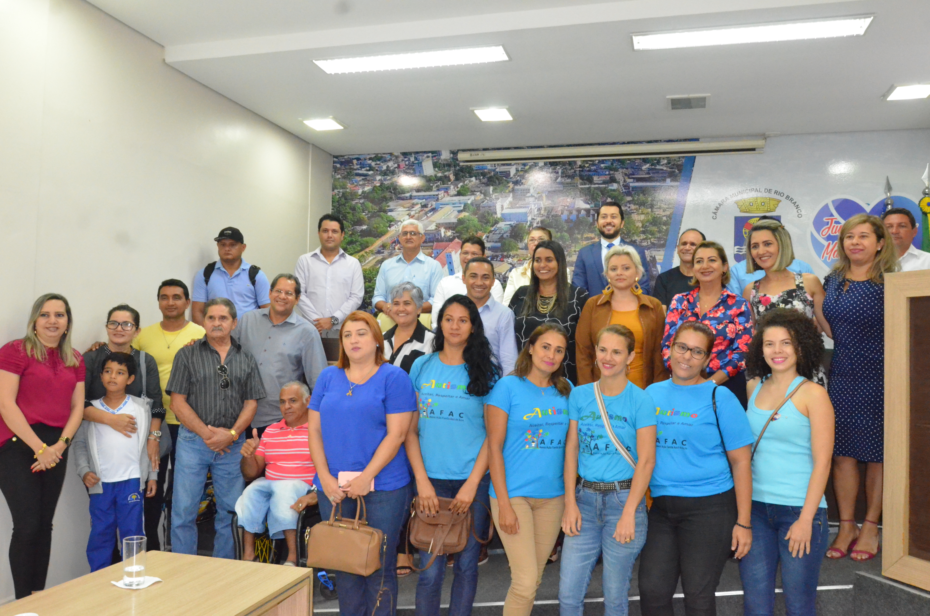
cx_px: 465
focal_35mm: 27
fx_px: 696
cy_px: 308
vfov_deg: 47.7
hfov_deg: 67.5
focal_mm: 18
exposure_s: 1/100
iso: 6400
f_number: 8
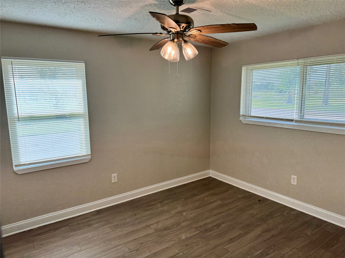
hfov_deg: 71.6
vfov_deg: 56.8
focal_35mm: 24
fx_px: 239
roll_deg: +1.4
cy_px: 129
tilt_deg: -7.6
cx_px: 172
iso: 80
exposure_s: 1/253
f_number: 1.78
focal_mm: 6.76
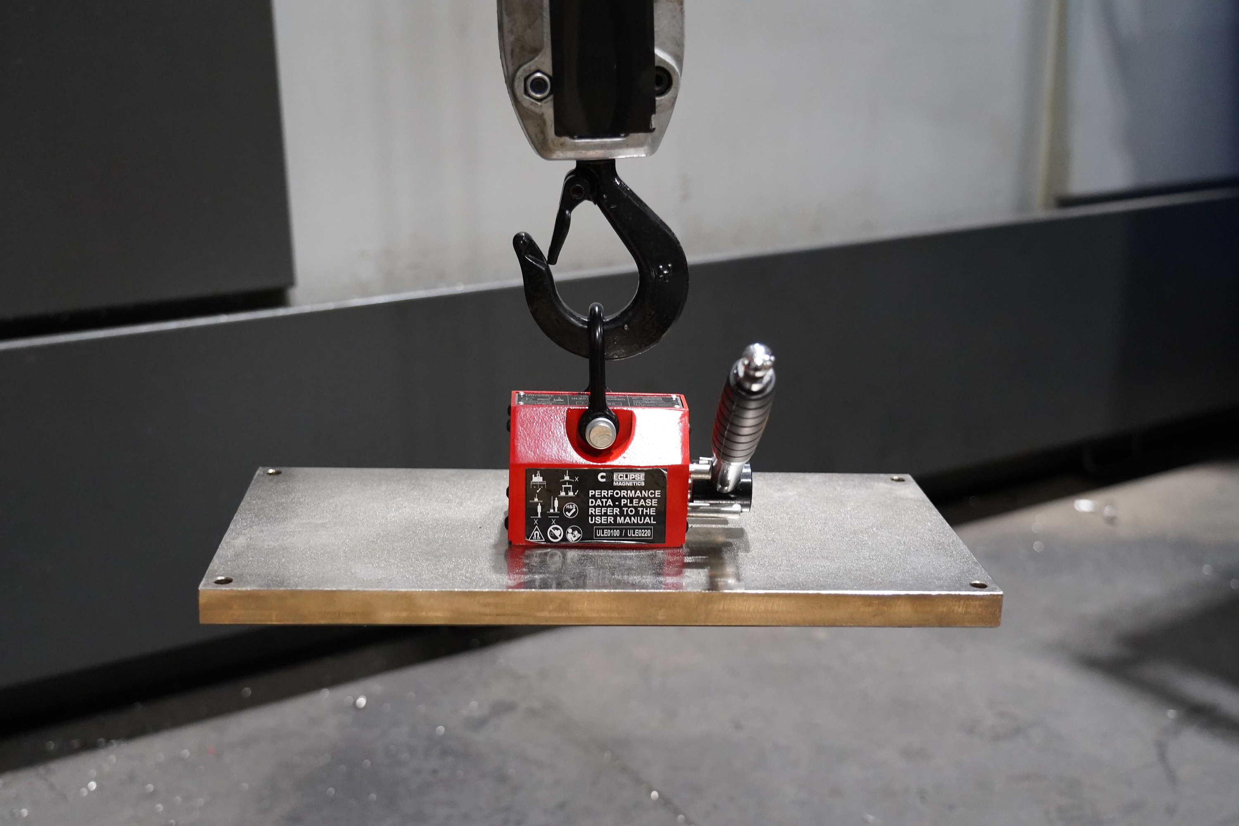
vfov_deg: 32.6
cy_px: 413
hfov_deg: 47.4
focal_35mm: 41
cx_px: 620
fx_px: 1411
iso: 6400
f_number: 4
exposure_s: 1/160
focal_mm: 41
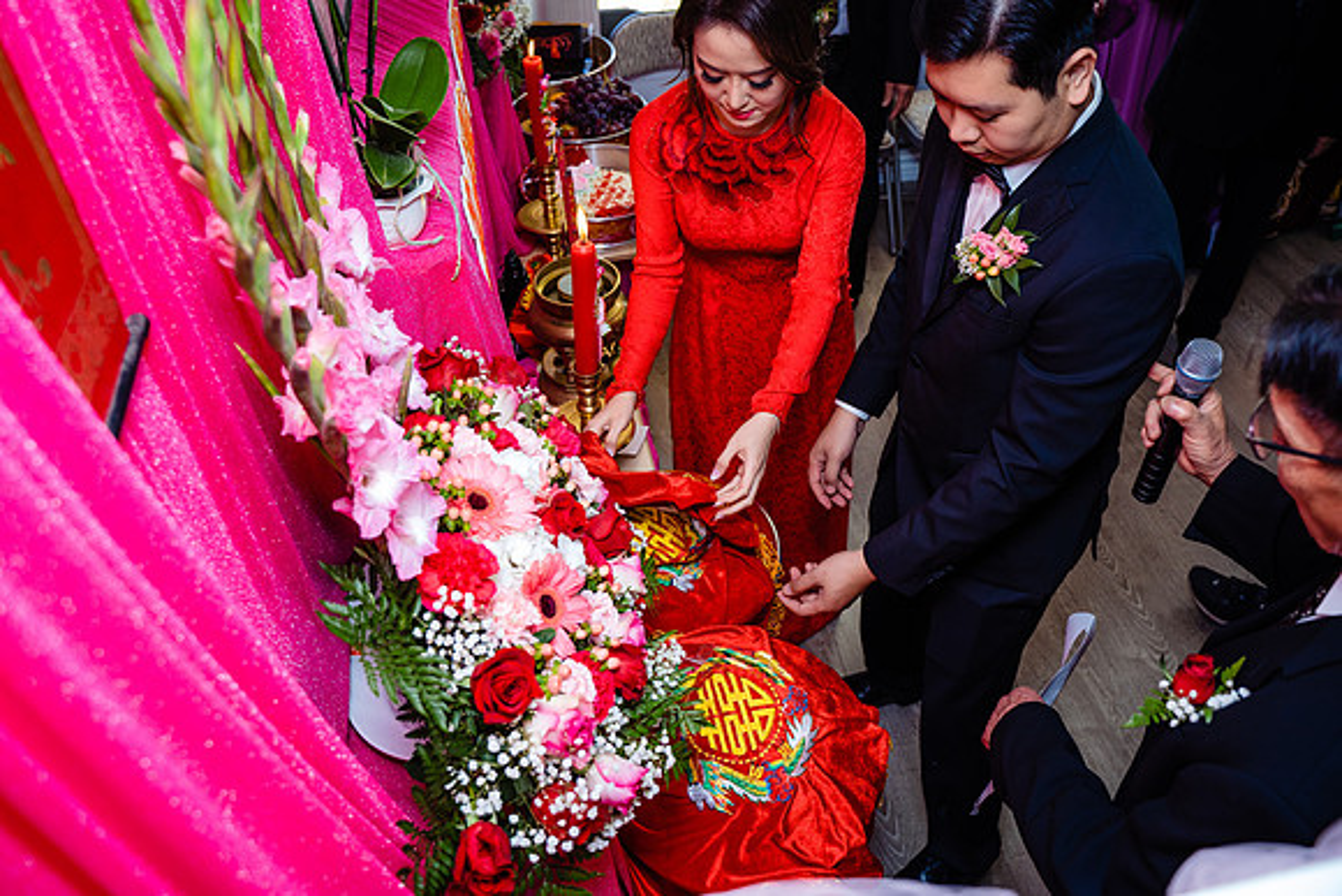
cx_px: 671
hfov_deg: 65.5
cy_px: 448
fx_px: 1044
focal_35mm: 28
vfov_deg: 46.4
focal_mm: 28
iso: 1250
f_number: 4
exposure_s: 1/200
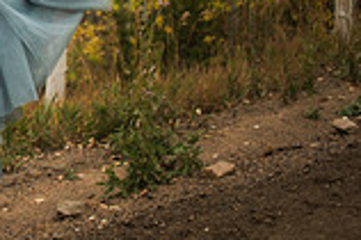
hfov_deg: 18.2
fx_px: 1032
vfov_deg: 12.1
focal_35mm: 103
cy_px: -197
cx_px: -133
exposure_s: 1/125
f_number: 2.8
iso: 320
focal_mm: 28
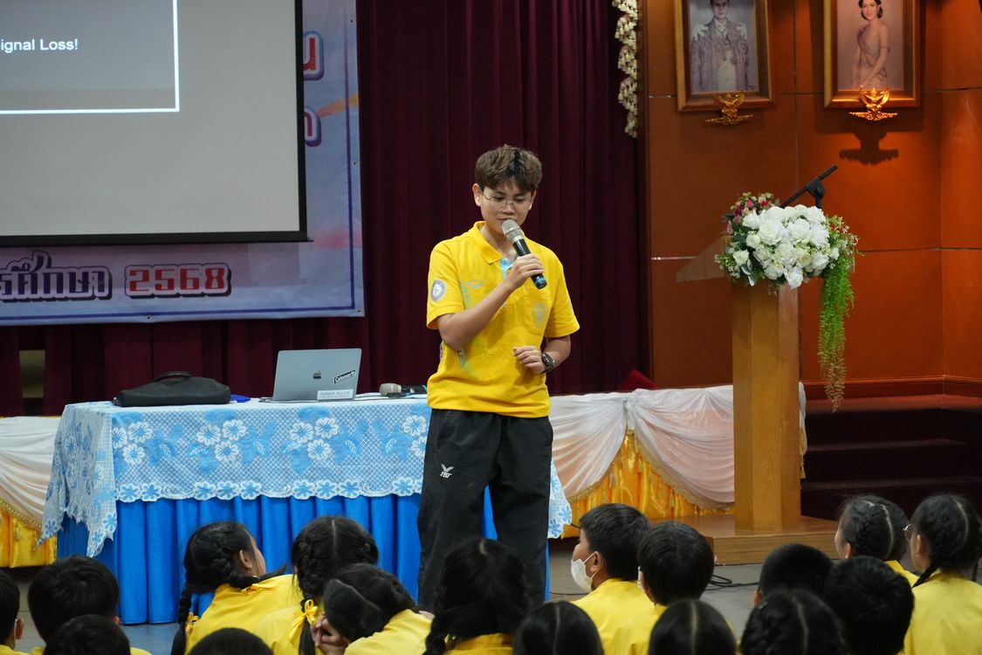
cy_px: 328
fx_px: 3887
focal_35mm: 142
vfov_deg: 9.6
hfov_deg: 14.4
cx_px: 491
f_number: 5.6
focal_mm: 95
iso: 4000
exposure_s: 1/80
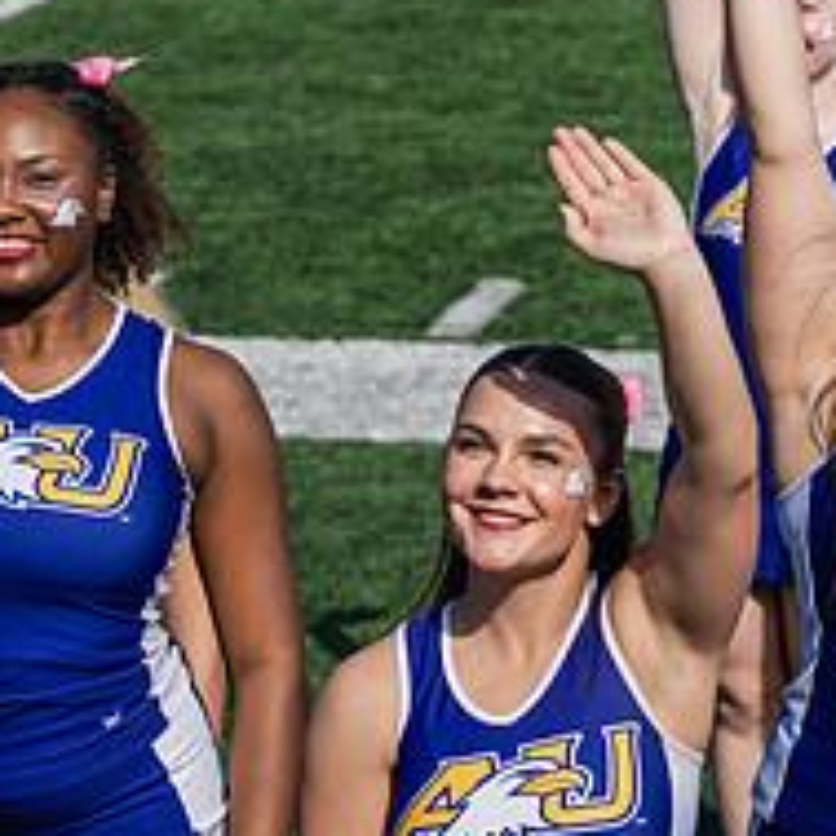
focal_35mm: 183
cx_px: 1057
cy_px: 82
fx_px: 5000
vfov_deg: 9.5
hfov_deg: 9.4
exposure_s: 1/1250
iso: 160
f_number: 4.5
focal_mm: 70
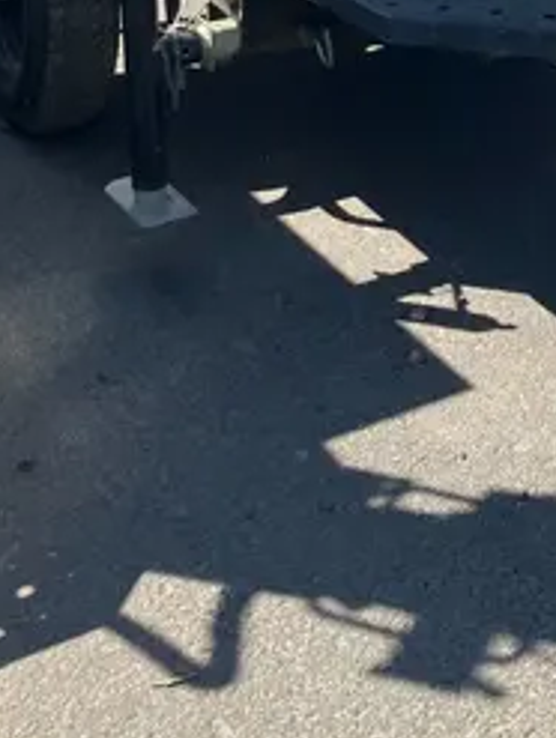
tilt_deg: -9.7
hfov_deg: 17.5
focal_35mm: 83
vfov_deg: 20.5
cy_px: -327
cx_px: 532
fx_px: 1773
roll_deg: +2.5
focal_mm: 3.99
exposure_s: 1/1215
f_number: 1.8
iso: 32
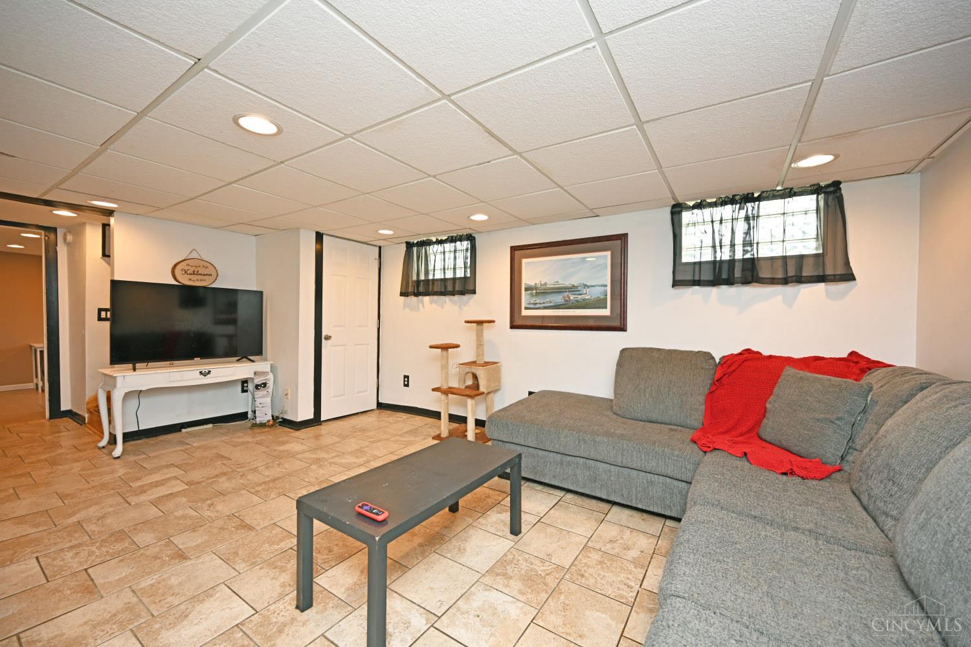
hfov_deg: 104.3
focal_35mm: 14
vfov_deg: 81.2
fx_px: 378
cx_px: 486
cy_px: 324
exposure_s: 1/60
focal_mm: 14
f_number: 4
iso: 360
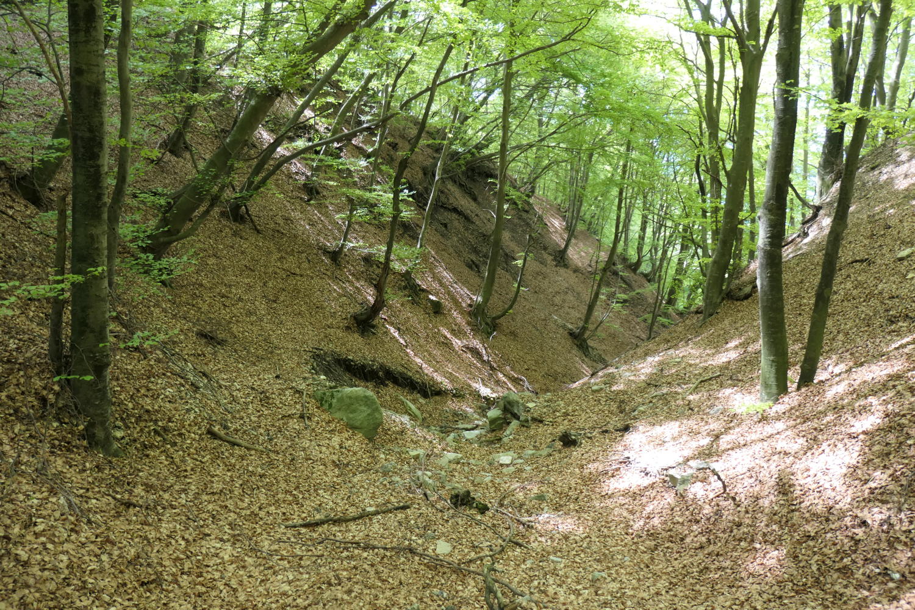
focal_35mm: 24
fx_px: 610
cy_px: 305
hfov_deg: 73.7
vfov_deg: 53.1
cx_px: 458
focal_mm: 8.8
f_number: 3.3
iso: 320
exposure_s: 1/60
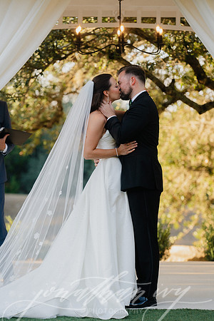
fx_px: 1516
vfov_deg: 12.1
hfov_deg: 8.1
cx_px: 107
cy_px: 160
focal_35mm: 170
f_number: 4
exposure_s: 1/500
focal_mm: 170
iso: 400
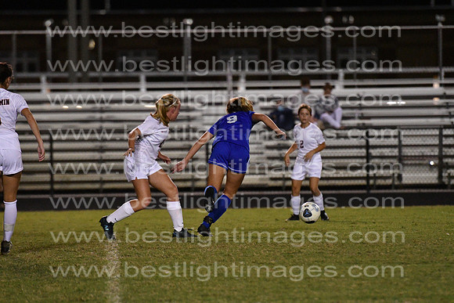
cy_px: 152
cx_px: 227
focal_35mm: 300
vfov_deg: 4.6
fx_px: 3784
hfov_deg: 6.9
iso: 8000
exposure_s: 1/800
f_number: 4
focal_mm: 200
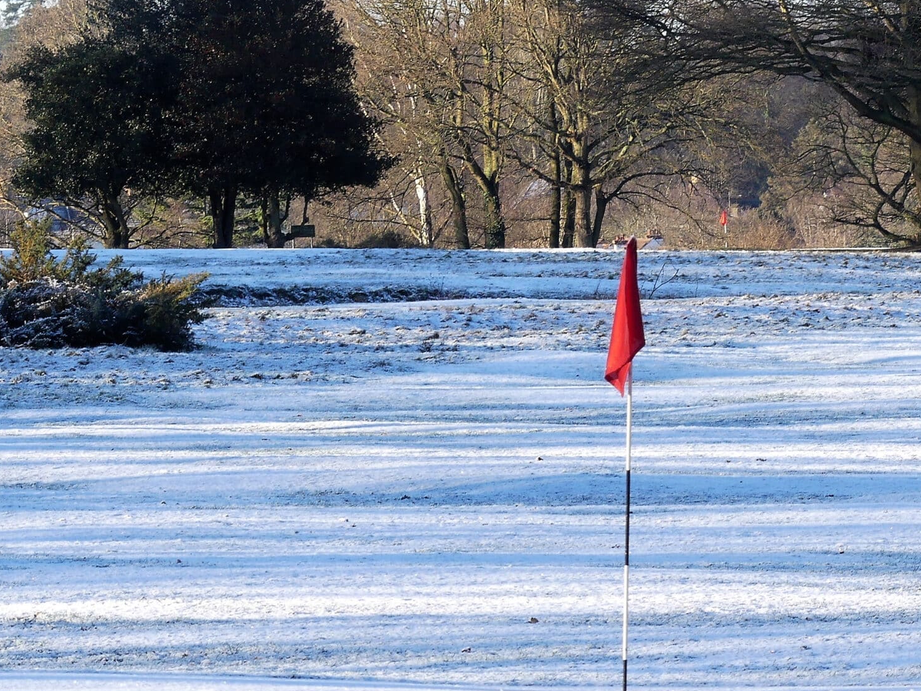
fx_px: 10934
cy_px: 142
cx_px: 823
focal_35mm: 411
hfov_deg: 4.8
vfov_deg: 3.6
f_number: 4
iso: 100
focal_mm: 37.9
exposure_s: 1/160
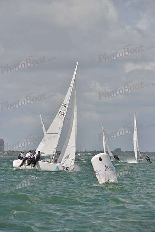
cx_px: 78
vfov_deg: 8.6
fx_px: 1549
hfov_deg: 5.7
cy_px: 116
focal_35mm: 240
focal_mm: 240
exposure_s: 1/1250
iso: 280
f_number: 9
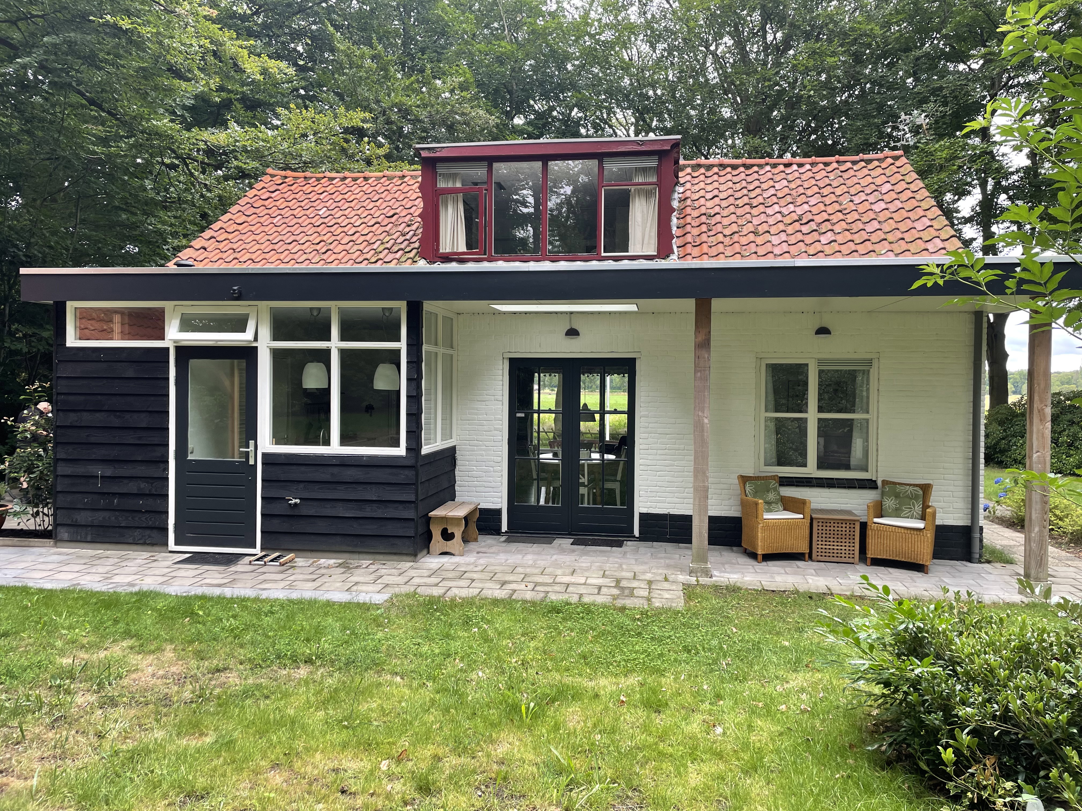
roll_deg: -0.4
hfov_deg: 67.3
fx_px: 813
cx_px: 541
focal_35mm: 26
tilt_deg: -0.2
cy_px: 406
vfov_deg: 53.1
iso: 32
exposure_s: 1/195
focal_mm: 4.2
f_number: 1.6
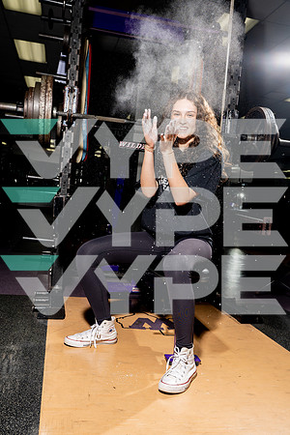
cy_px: 218
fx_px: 411
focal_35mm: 34
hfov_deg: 38.9
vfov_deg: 55.8
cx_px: 145
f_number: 8
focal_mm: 34
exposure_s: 1/250
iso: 200
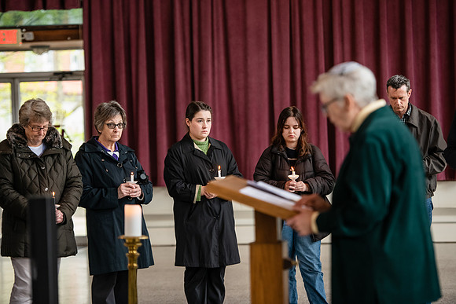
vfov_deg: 11.0
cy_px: 152
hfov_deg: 16.4
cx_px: 228
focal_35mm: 125
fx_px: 1584
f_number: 3.2
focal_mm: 125
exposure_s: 1/200
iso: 1600
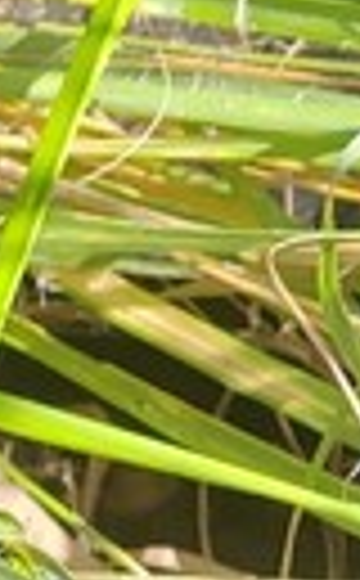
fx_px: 2810
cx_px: 652
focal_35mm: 178
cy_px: -764
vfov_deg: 10.4
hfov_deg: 7.1
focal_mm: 5.52
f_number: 1.9
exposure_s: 1/470
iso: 100
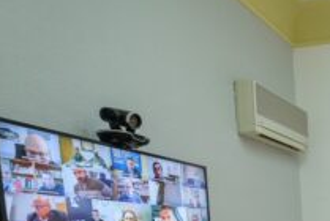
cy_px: 283
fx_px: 395
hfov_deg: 32.8
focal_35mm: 43
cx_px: 436
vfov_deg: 26.7
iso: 1600
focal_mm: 10
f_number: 4
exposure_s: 1/125
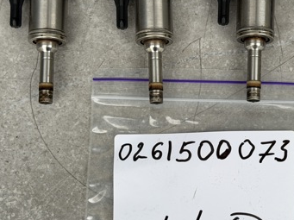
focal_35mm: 90
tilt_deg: -78.0
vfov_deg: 16.4
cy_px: 127
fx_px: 764
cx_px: 190
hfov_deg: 21.7
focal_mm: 6.76
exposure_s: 1/286
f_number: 1.78
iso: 64
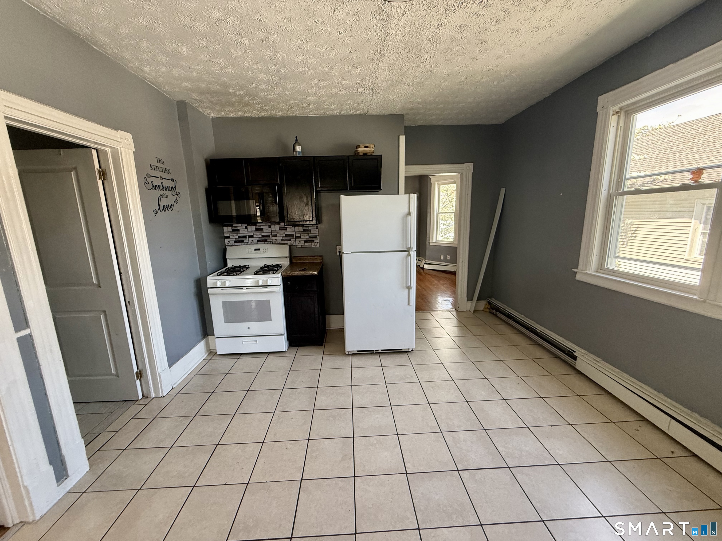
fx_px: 292
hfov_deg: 102.1
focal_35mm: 14
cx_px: 361
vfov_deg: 85.7
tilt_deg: -11.1
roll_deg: +1.5
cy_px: 270
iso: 200
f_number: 2.2
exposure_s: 1/99
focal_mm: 2.22
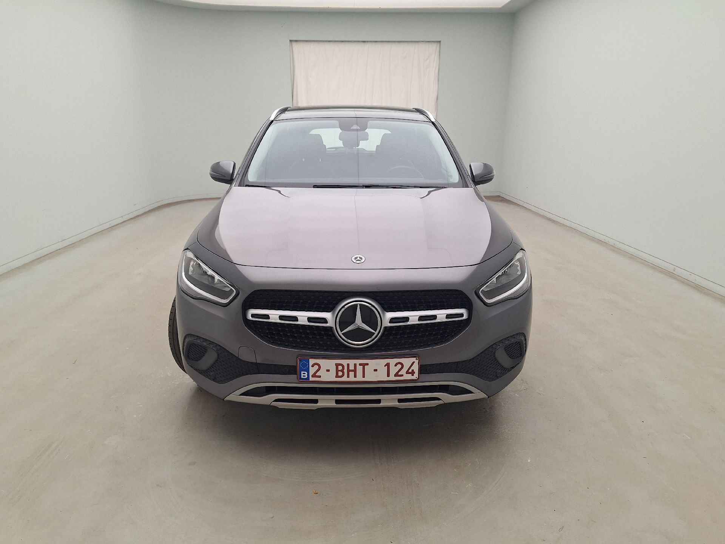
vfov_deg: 58.9
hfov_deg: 73.9
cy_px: 272
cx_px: 362
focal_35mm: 23
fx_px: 482
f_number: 1.8
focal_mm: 5.54
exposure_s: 1/100
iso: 40
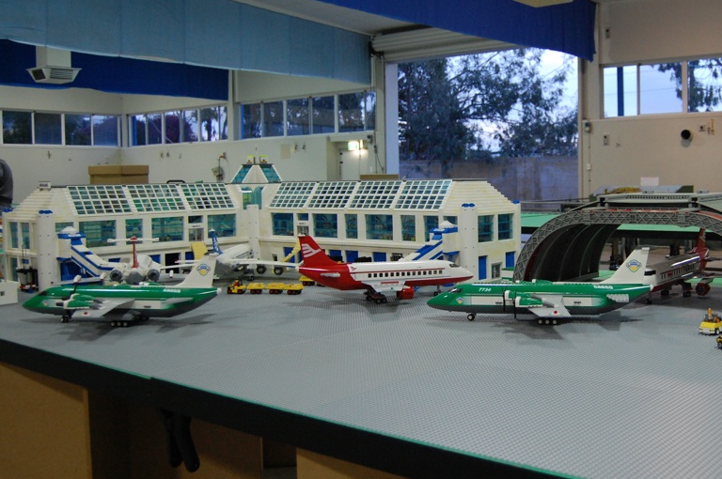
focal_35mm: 40
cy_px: 209
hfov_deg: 47.7
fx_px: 801
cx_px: 480
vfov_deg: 33.3
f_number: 3.8
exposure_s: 1/40
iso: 800
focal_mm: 20
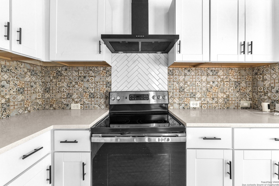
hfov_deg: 104.3
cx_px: 140
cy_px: 93
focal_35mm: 14
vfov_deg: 81.2
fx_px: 108
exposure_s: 1/50
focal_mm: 14
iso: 500
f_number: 6.3
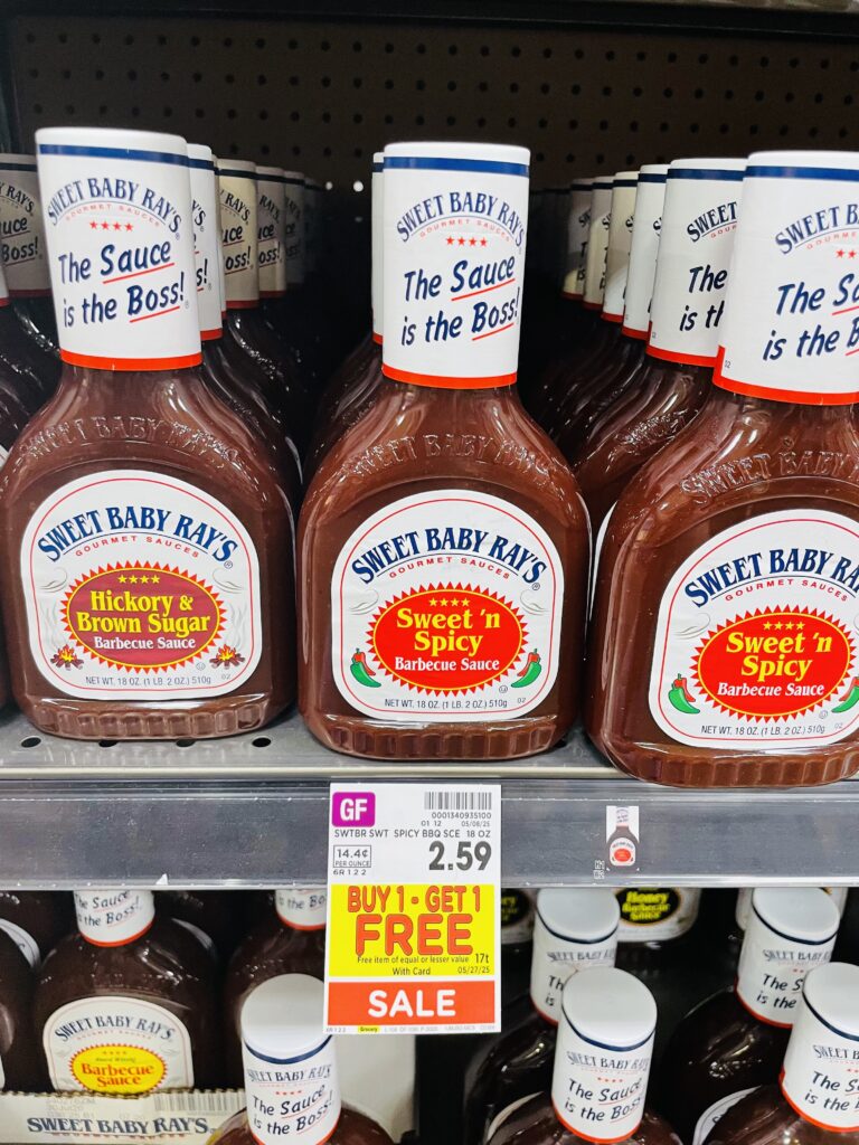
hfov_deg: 53.1
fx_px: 860
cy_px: 572
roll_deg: -1.0
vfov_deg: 67.3
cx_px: 430
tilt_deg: -23.4
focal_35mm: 26
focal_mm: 4.2
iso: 160
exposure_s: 1/60
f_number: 1.6
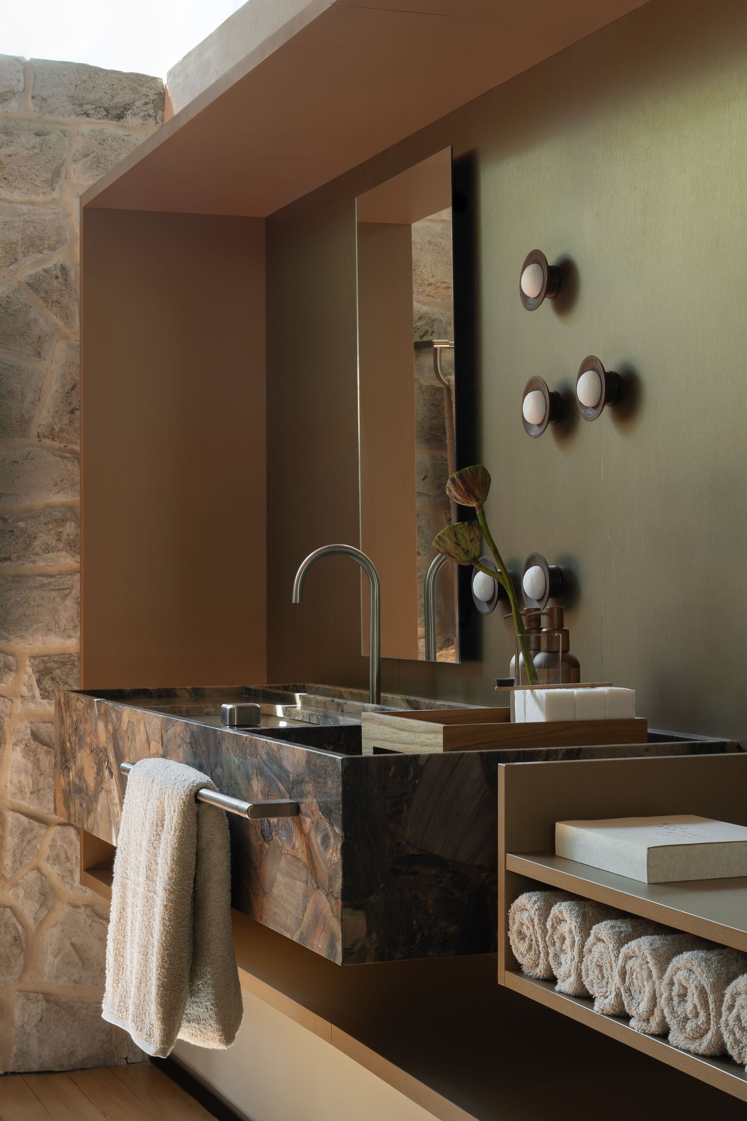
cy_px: 560
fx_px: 1836
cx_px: 374
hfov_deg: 23.0
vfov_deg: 33.9
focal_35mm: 59
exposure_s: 1/1.67
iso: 125
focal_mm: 39.7
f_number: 10
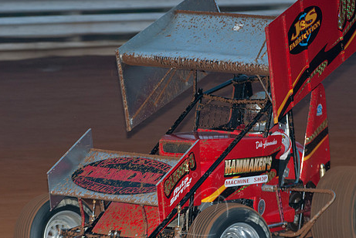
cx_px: 203
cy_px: 146
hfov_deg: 9.4
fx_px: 2167
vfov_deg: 6.3
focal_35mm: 219
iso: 250
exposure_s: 1/250
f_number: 4
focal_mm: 116
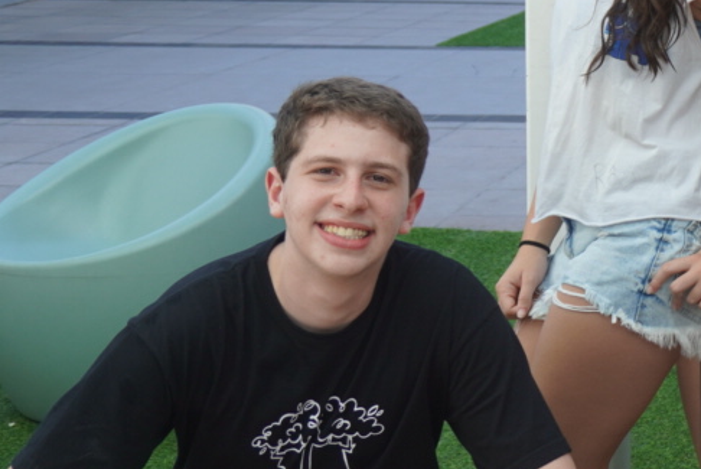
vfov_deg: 11.8
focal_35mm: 115
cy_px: -23
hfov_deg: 16.2
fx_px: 2235
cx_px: 1062
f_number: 4.5
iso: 100
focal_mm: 23
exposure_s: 1/200
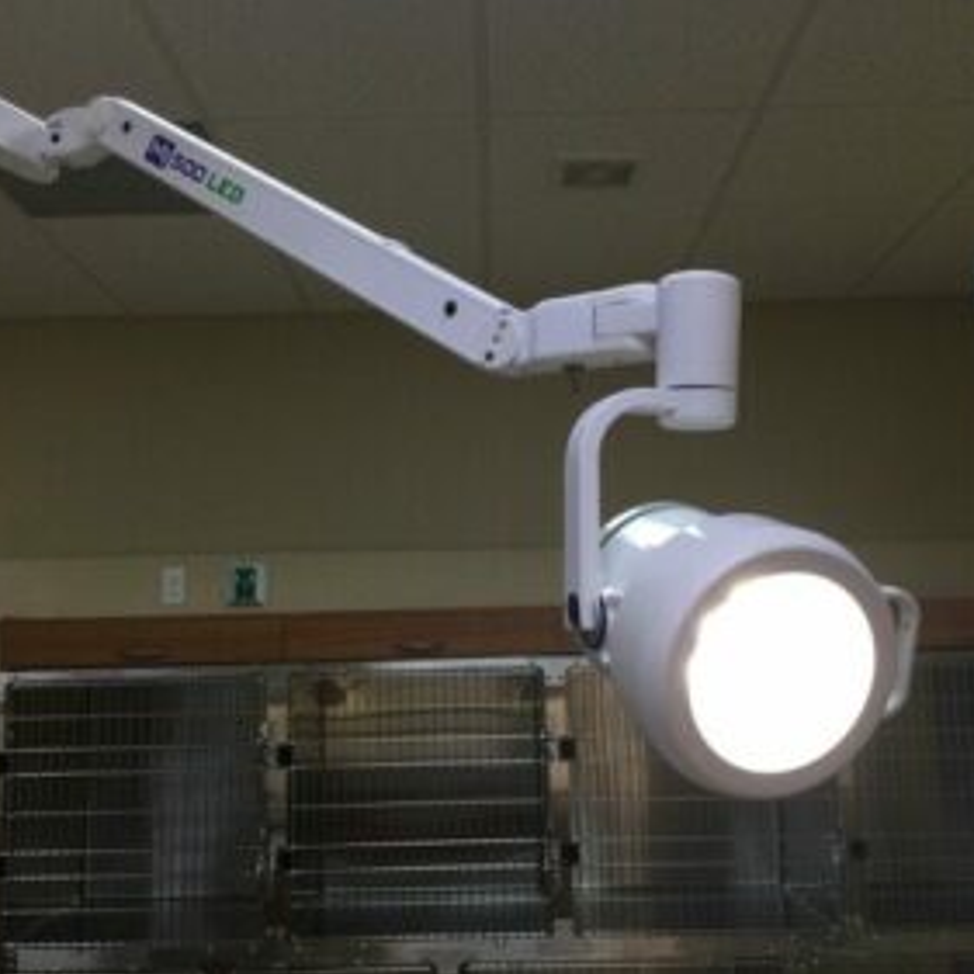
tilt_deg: +6.7
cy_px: 468
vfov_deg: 42.8
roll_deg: +0.3
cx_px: 478
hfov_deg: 42.8
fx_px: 1242
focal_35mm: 39
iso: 25
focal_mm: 3.3
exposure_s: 1/30
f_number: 2.4
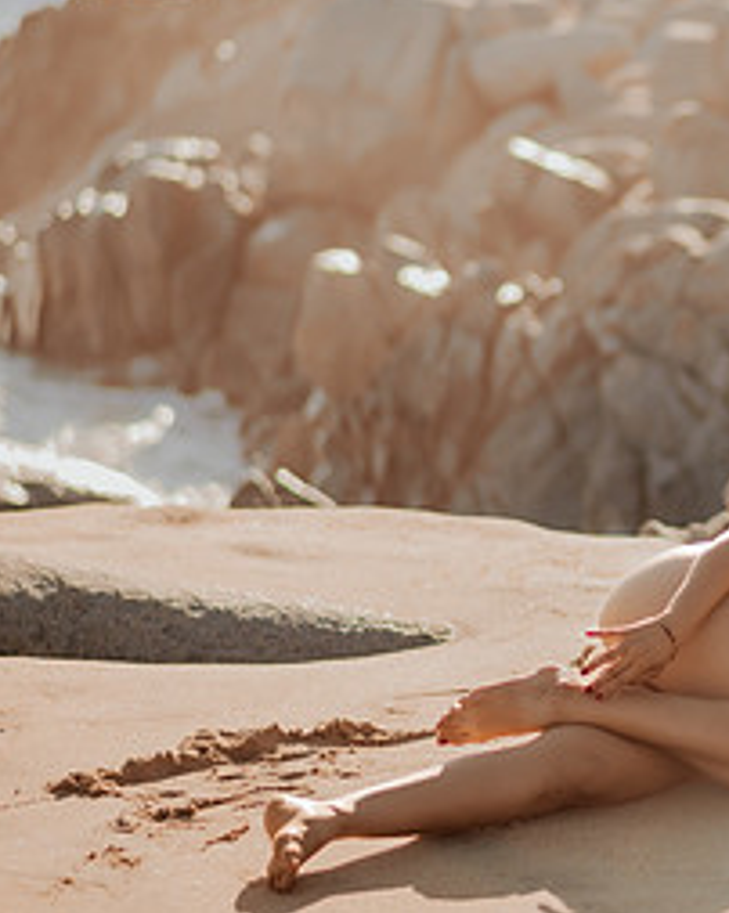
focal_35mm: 125
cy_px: 392
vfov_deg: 15.4
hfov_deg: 12.1
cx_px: 805
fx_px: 3375
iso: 80
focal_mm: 58
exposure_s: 1/5000
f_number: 1.4
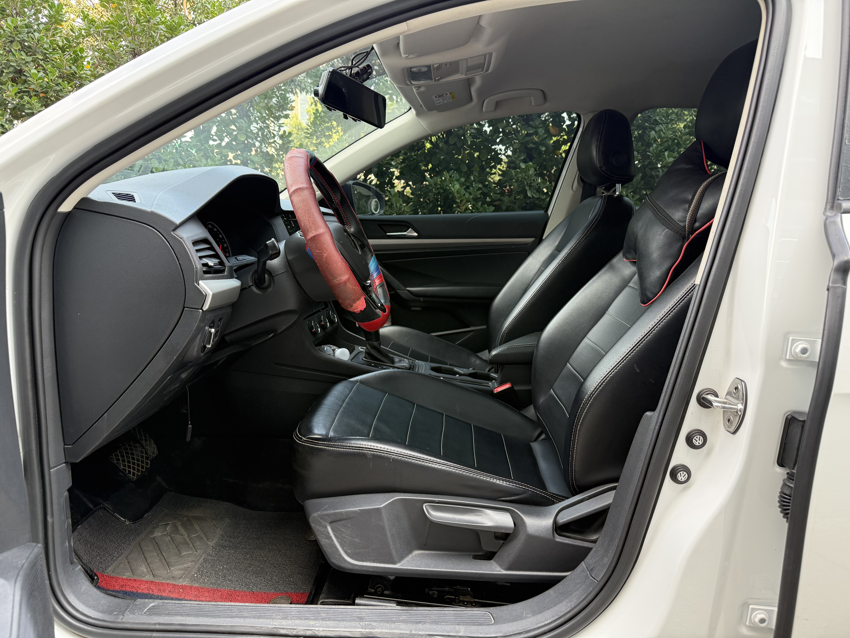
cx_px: 425
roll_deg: -0.9
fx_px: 589
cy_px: 319
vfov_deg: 56.8
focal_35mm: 24
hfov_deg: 71.6
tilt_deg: -10.8
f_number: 1.78
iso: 160
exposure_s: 1/220
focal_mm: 6.76
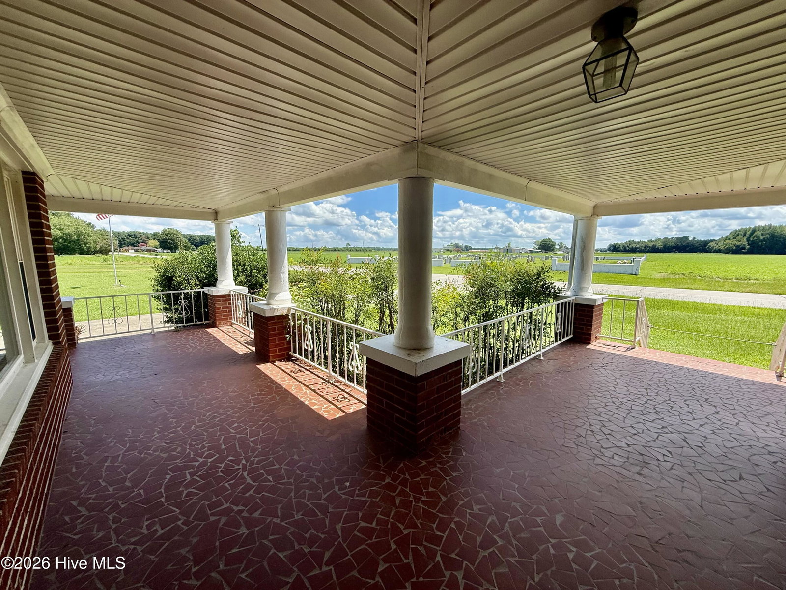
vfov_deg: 85.7
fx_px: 318
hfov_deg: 102.1
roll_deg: -0.4
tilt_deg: -5.9
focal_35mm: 14
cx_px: 393
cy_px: 295
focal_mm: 2.22
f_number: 2.2
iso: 50
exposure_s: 1/1235
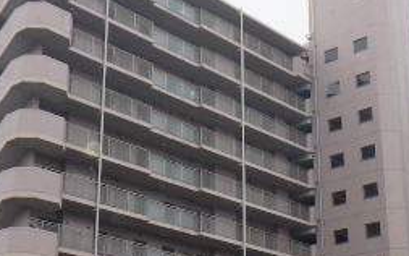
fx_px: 836
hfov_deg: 27.3
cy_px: 149
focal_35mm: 75
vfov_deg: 17.4
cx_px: 273
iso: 250
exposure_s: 1/250
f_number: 4.2
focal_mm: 5
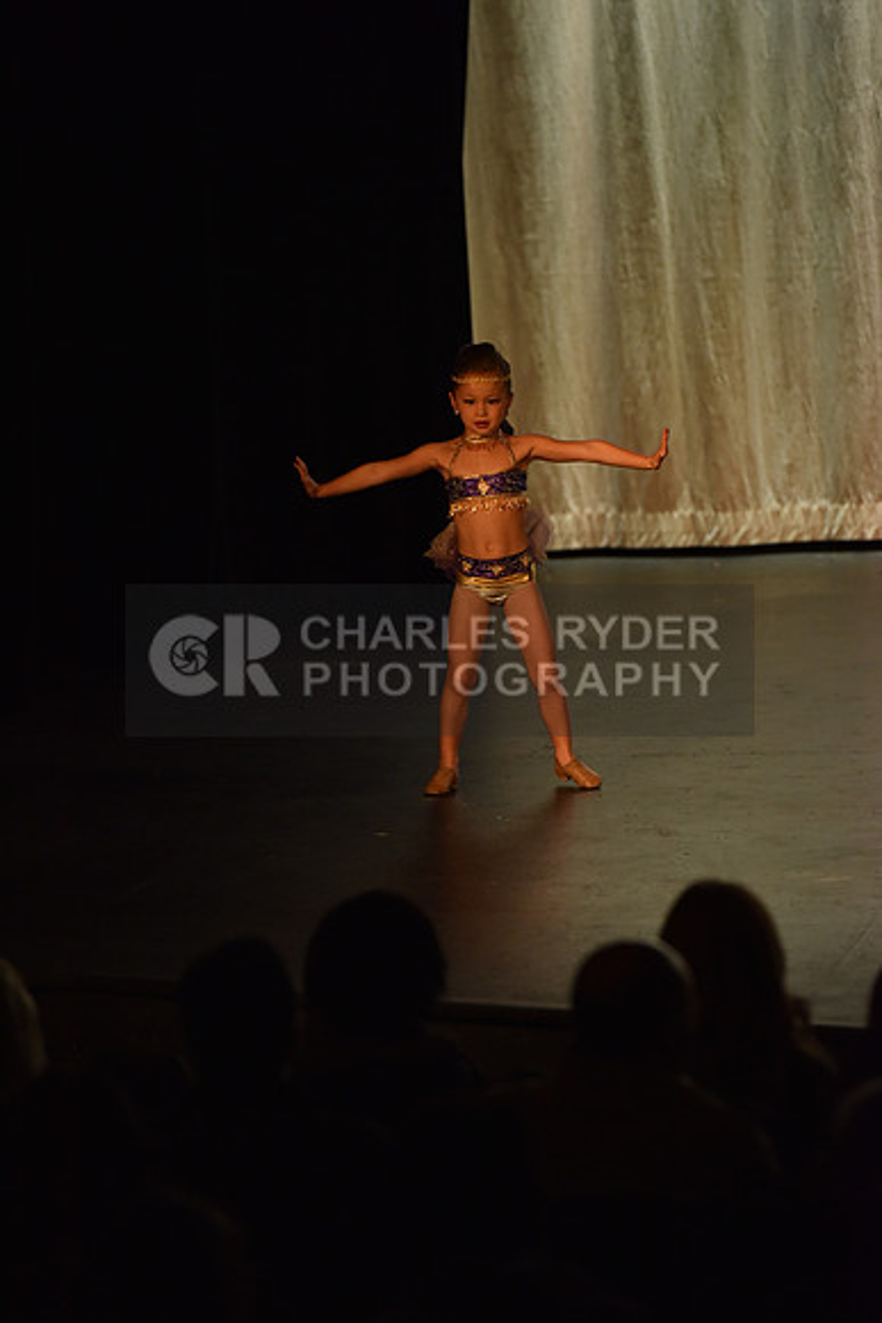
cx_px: 441
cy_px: 662
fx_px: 7345
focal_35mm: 200
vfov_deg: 10.3
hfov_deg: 6.9
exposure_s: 1/250
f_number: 3.5
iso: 2000
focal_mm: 200
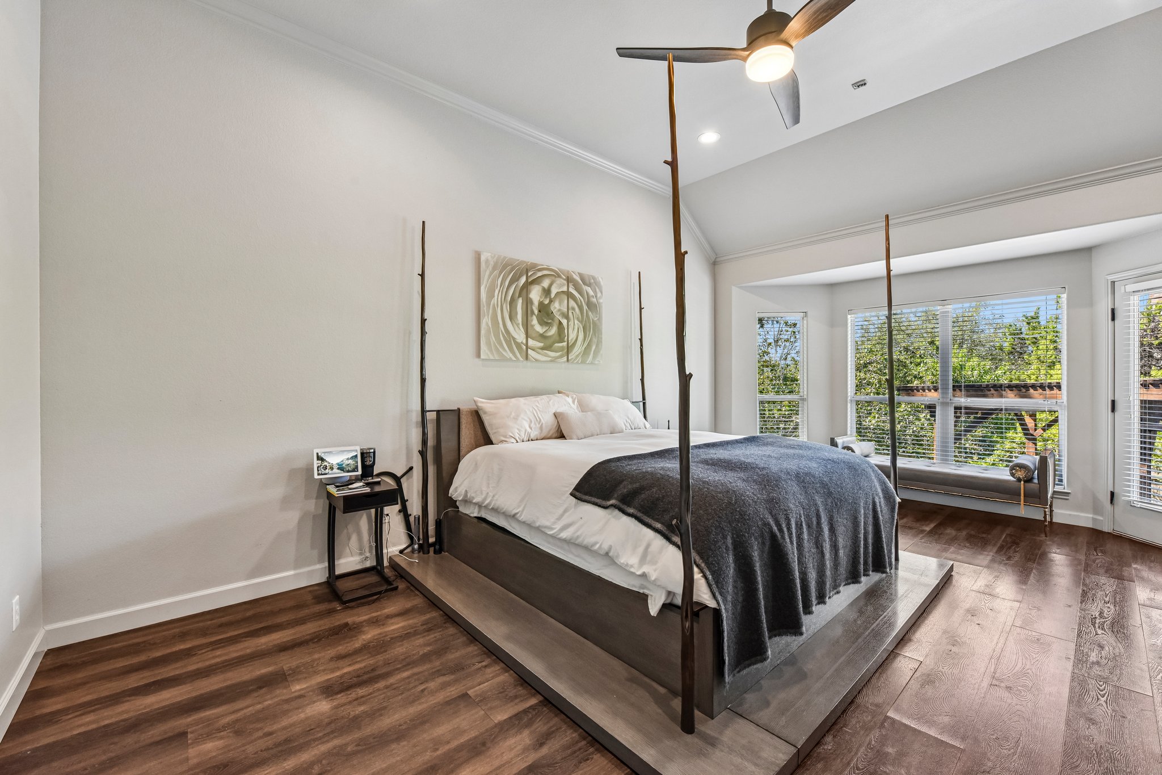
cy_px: 388
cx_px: 581
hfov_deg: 104.3
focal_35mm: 14
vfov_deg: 81.2
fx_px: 452
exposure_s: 1/15
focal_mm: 14
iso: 400
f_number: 8
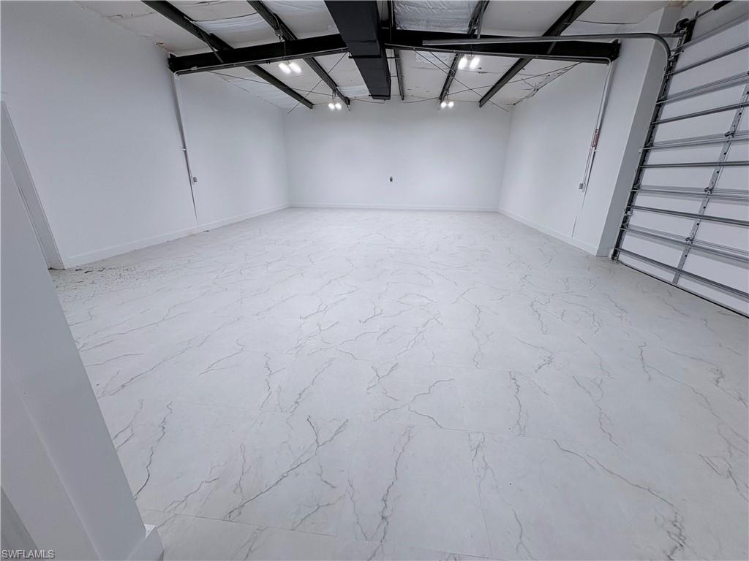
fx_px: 303
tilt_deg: -20.2
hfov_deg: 102.1
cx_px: 374
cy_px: 280
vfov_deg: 85.7
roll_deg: +0.1
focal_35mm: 14
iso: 40
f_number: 2.2
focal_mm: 2.22
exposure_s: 1/148
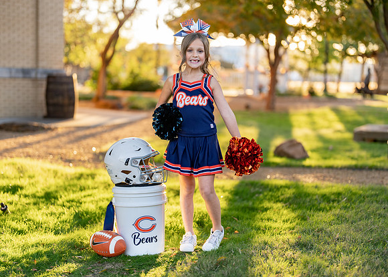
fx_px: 618
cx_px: 194
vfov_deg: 25.3
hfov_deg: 34.9
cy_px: 145
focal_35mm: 56
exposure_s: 1/500
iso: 100
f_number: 1.2
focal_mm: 50
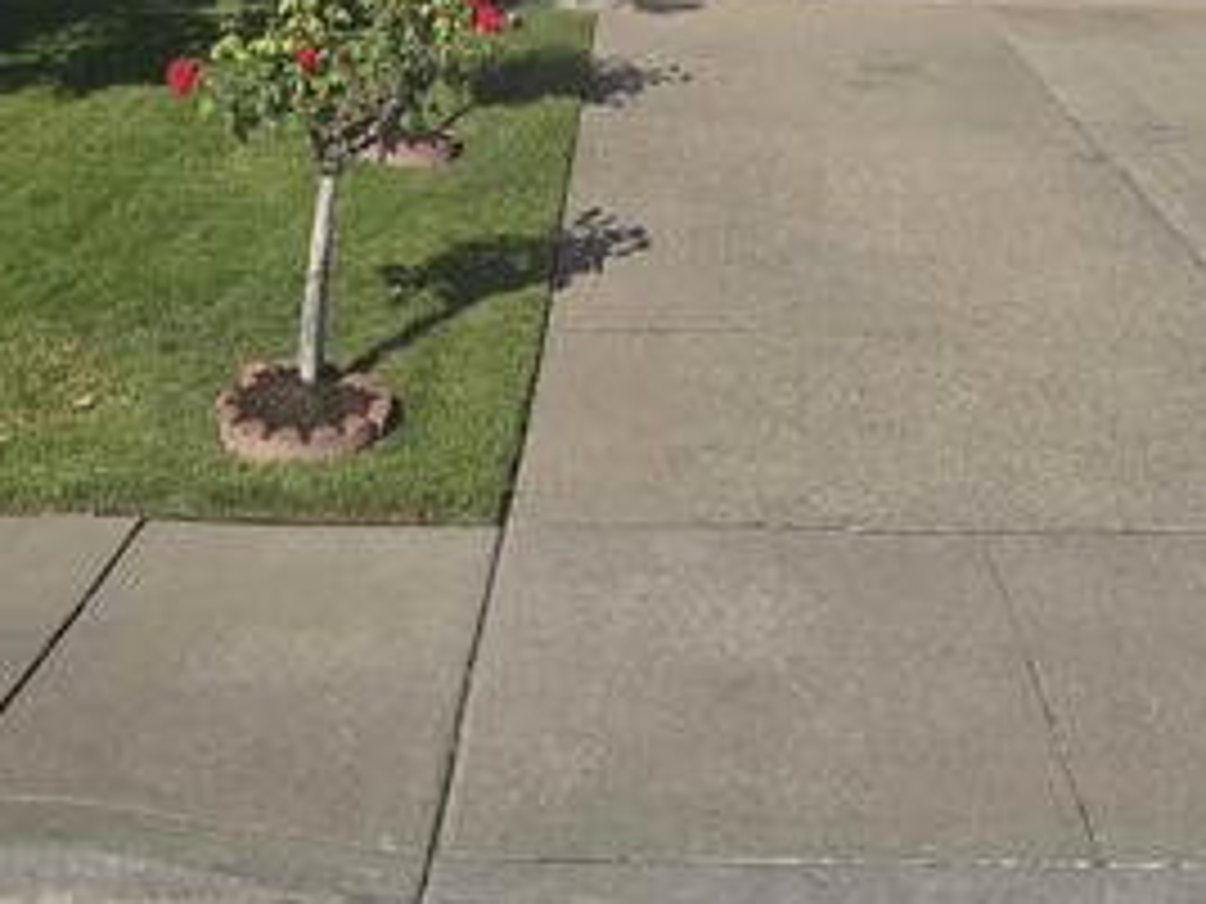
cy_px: -166
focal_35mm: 55
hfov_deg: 34.9
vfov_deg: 24.2
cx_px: 576
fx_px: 1916
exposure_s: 1/1205
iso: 12
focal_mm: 6.3
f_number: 1.7
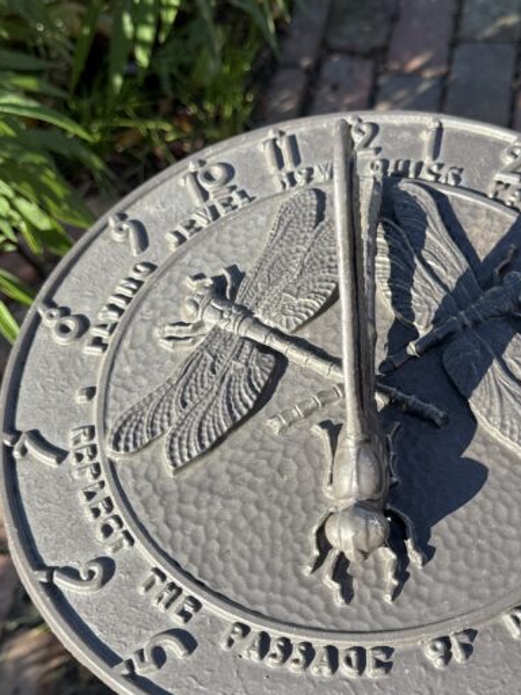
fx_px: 963
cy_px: 429
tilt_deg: -61.6
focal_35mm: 48
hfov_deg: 30.2
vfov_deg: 39.4
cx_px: 317
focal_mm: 6.76
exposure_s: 1/979
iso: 80
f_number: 1.78
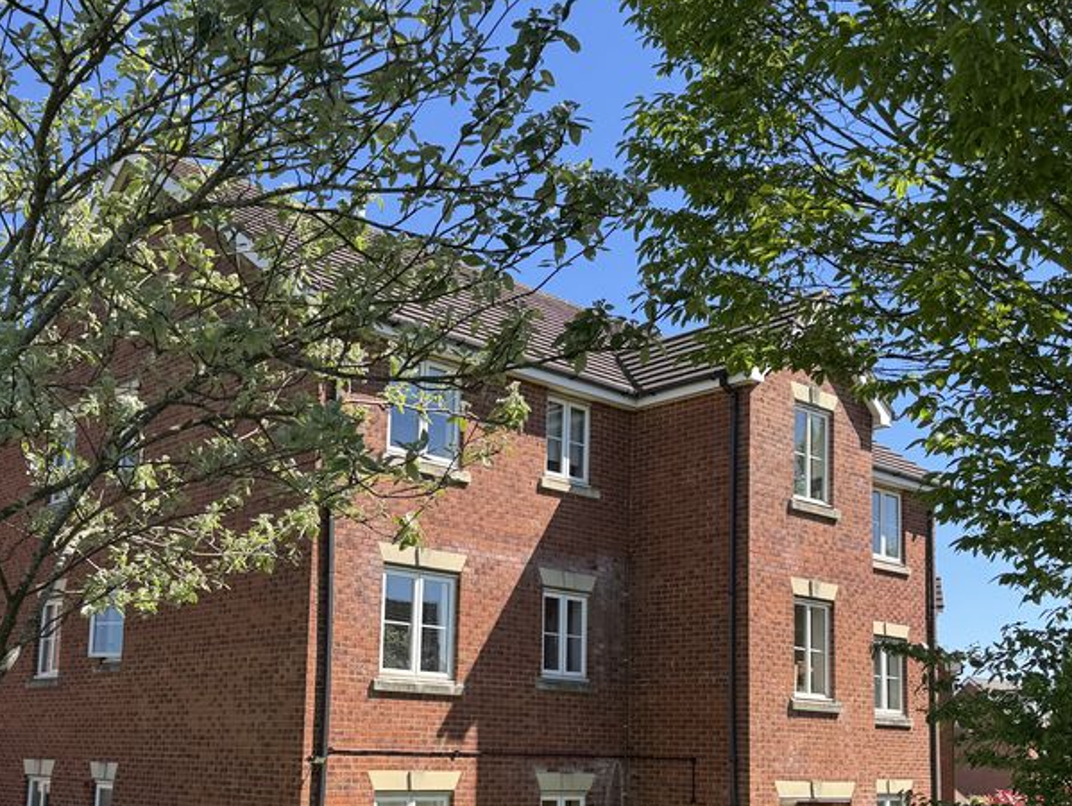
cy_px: 586
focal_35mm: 41
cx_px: 478
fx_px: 1270
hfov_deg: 45.7
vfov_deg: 34.6
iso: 80
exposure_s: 1/1311
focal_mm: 6.76
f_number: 1.78
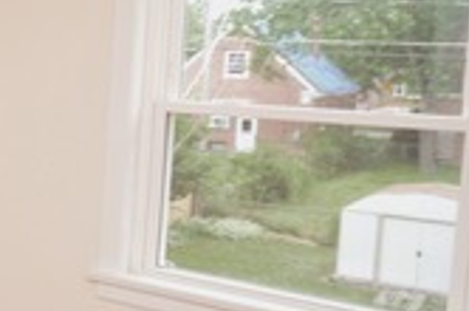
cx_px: -240
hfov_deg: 25.6
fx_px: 754
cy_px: 122
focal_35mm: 58
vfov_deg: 23.2
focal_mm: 10
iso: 140
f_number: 4
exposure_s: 1/60
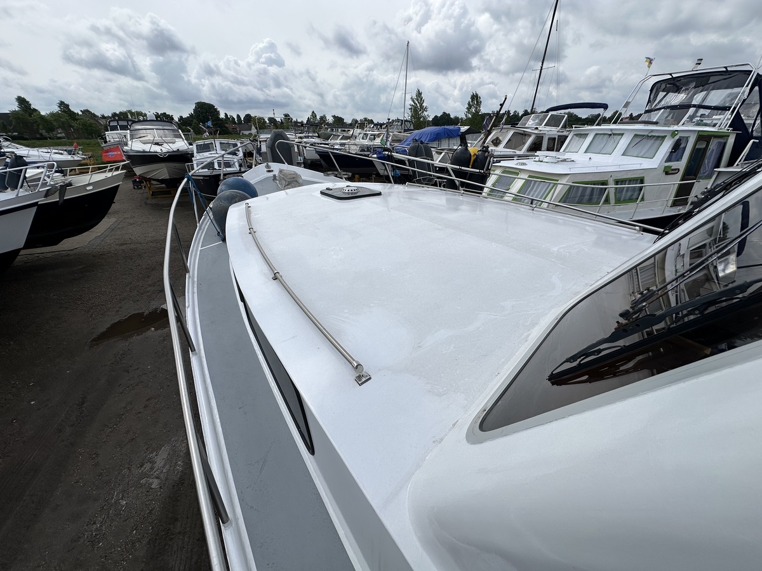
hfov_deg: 102.1
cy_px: 286
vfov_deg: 85.7
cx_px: 381
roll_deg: +1.3
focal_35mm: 14
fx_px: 308
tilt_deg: -27.0
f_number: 2.2
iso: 50
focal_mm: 2.22
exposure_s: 1/4464
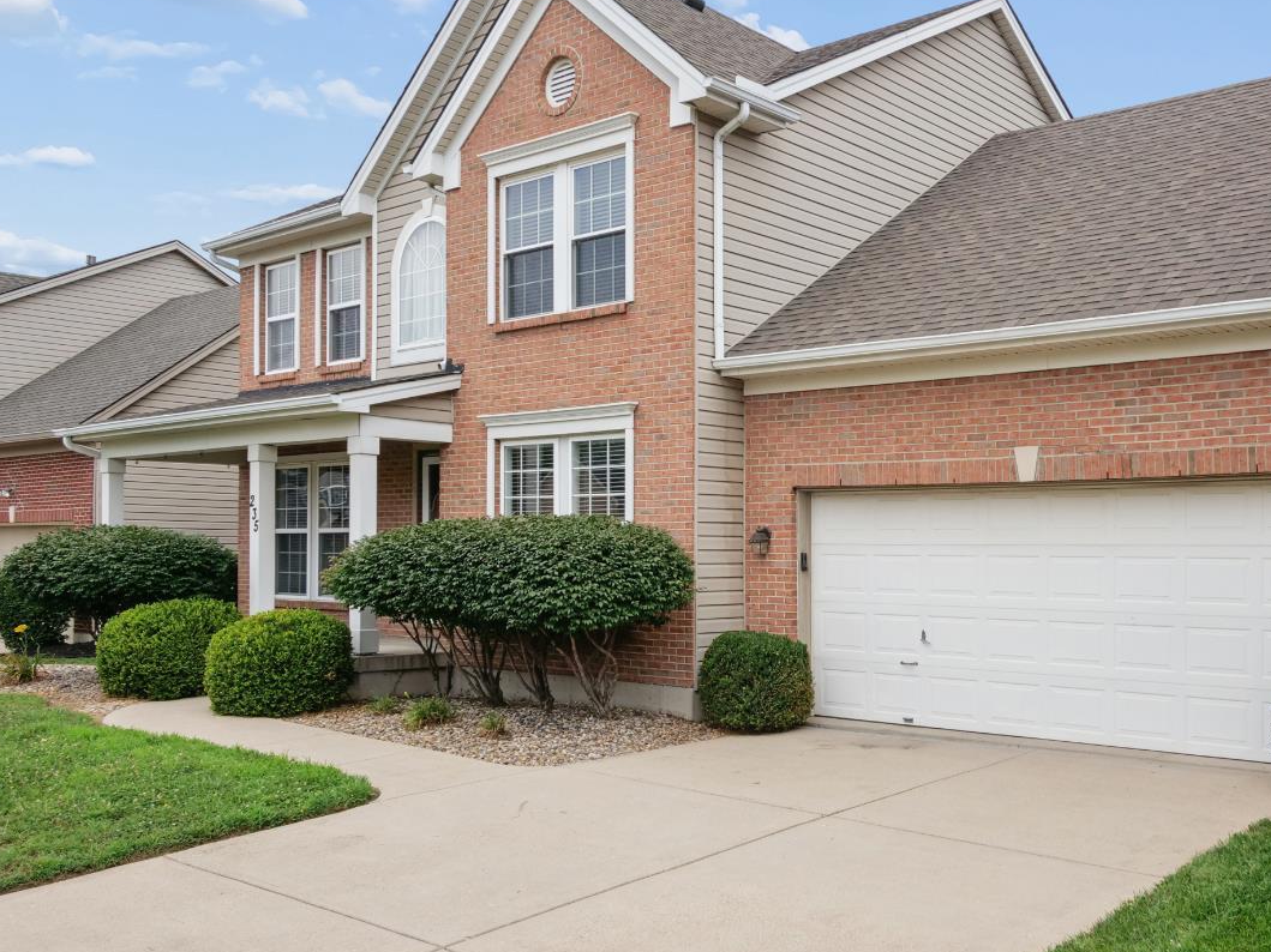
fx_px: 1248
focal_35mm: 34
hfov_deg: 53.3
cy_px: 426
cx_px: 804
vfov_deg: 41.7
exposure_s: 1/320
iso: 200
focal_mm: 12
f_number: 9
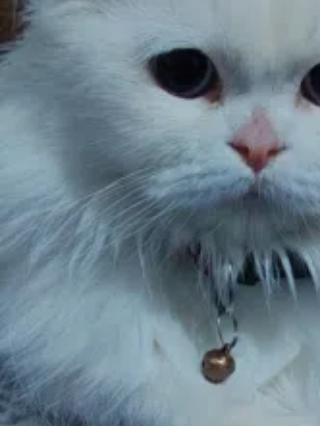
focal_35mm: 85
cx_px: 227
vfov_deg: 23.0
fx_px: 1047
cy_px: 231
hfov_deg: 17.3
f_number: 1.75
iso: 2316
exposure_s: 1/25
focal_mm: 5.25
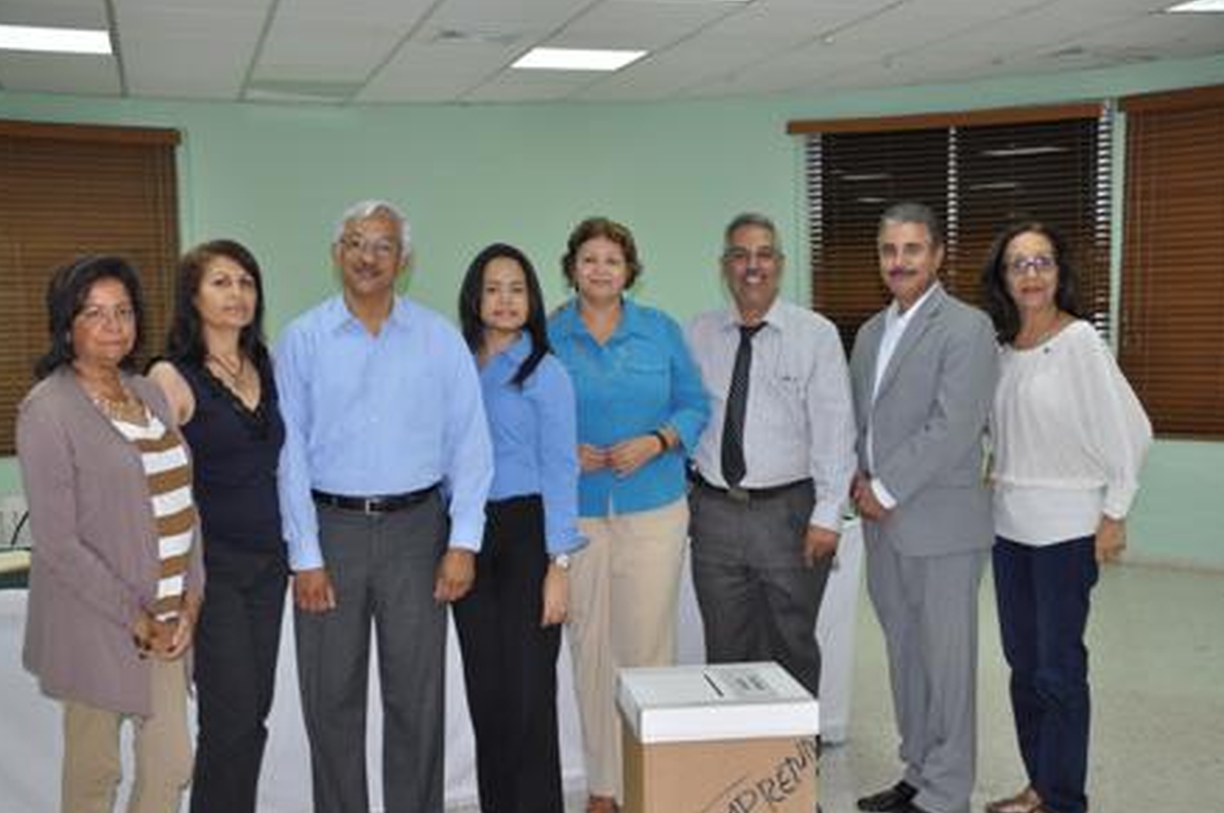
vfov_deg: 31.1
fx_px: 1460
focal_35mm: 43
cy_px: 413
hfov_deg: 45.5
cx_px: 612
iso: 500
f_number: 4
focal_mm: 28
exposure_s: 1/60
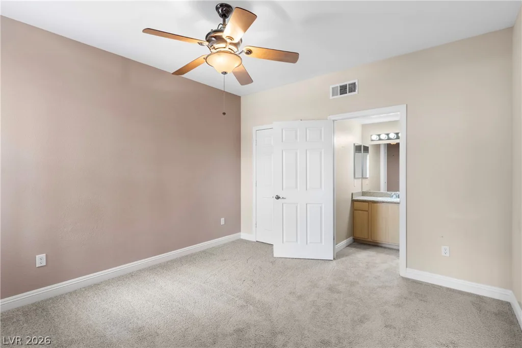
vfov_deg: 70.5
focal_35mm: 17
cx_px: 261
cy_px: 174
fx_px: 247
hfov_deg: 93.3
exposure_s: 1/40
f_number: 8
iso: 400
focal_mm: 17
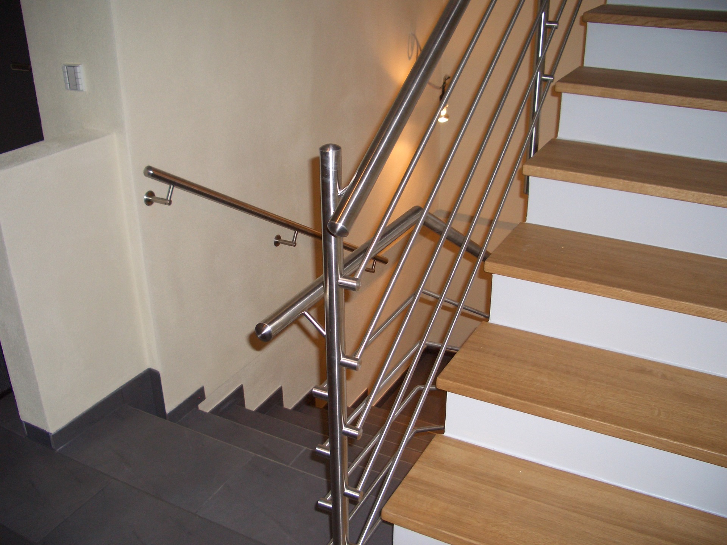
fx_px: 735
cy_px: 272
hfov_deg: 52.6
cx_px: 364
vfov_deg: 40.7
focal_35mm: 35
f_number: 2.6
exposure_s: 1/60
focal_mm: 5.8
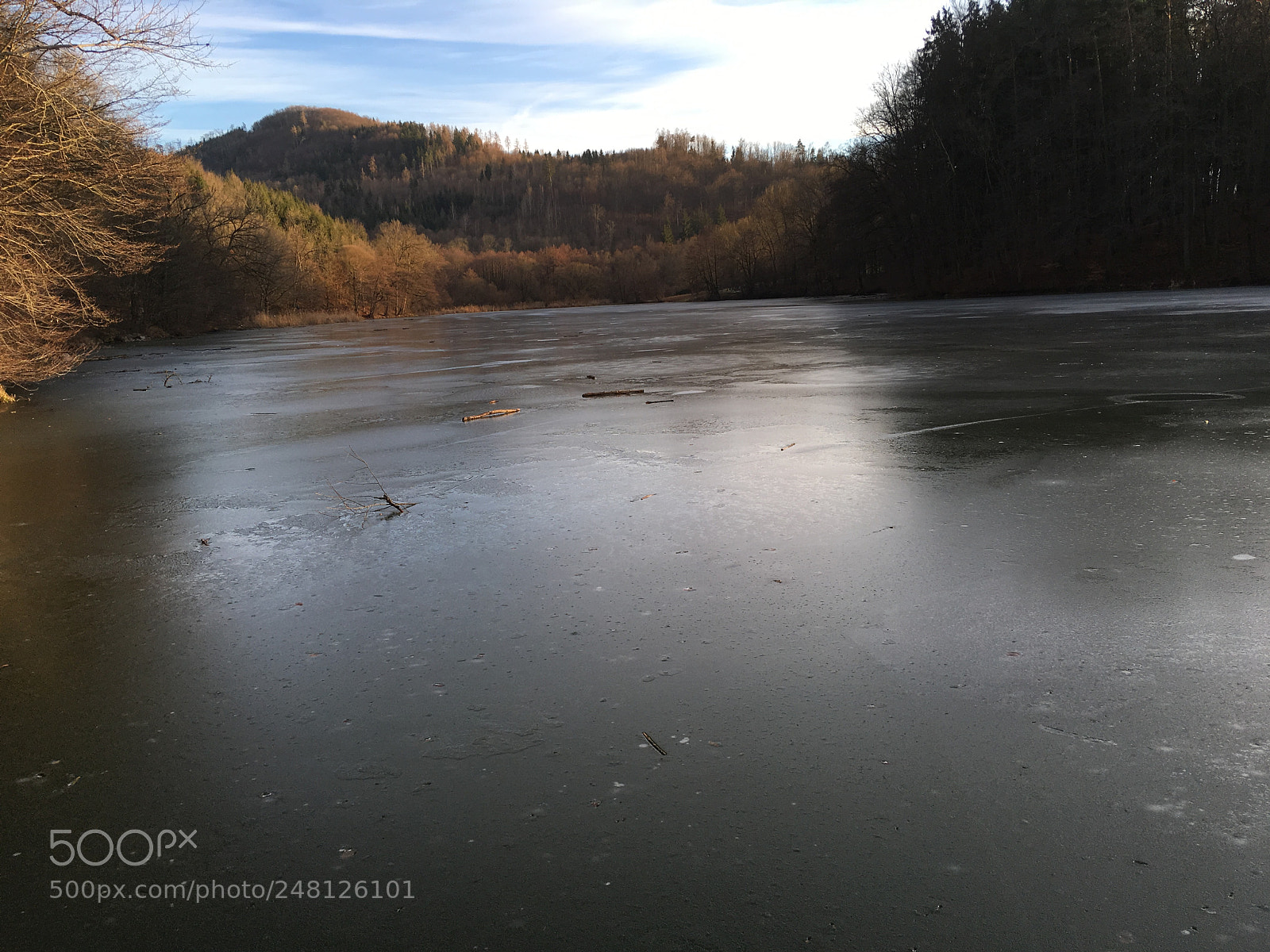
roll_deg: +2.7
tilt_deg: -10.3
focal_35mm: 29
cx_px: 635
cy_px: 476
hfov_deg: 61.7
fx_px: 1064
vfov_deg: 48.2
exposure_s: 1/277
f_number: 2.2
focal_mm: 4.15
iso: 25
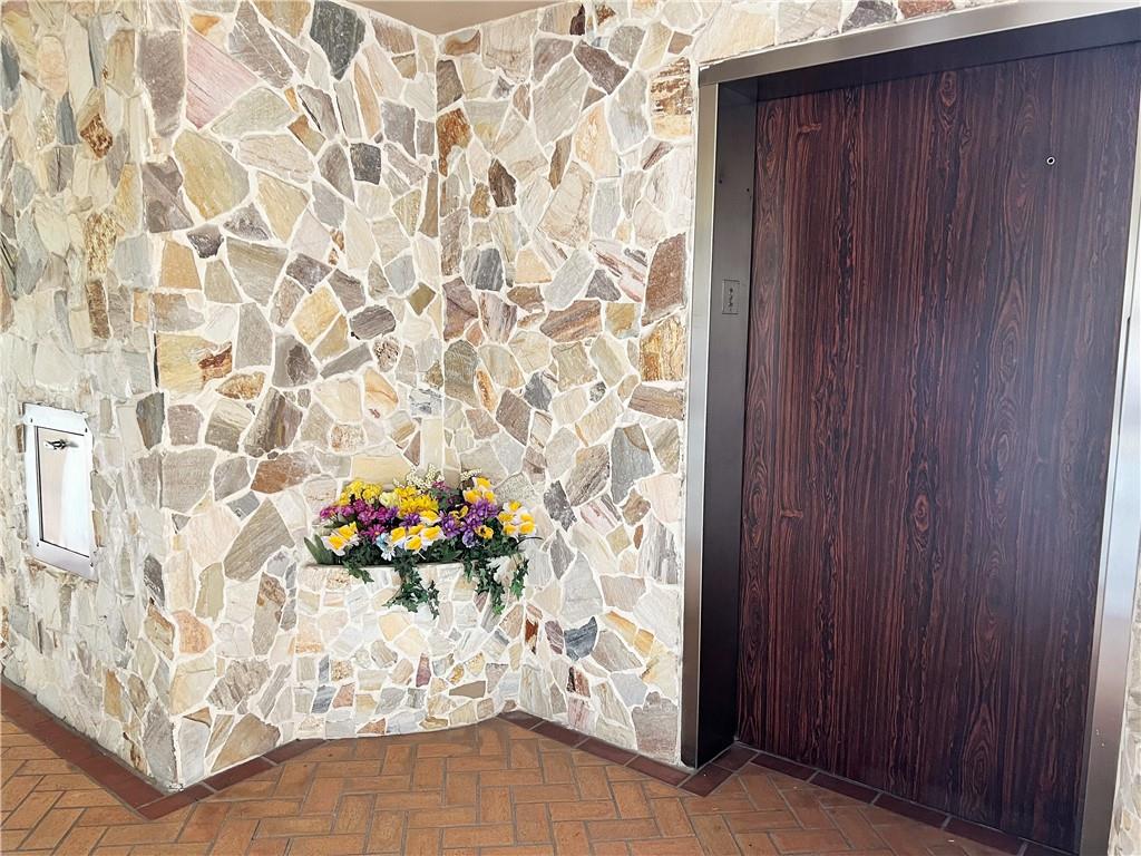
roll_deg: -1.4
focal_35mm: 26
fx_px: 857
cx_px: 570
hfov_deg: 67.3
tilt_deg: -7.4
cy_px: 428
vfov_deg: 53.1
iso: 160
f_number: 1.5
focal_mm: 5.7
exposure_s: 1/60
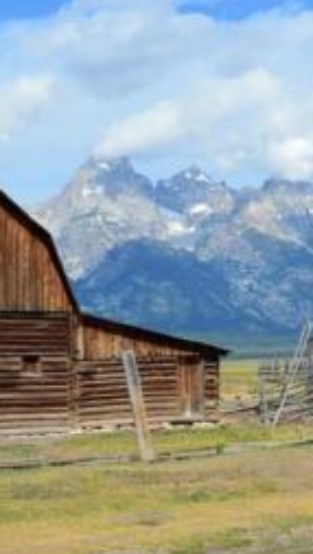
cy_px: 343
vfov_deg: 22.4
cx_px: 136
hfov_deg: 12.8
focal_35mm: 95
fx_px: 1397
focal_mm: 24
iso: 100
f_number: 11
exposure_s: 1/160
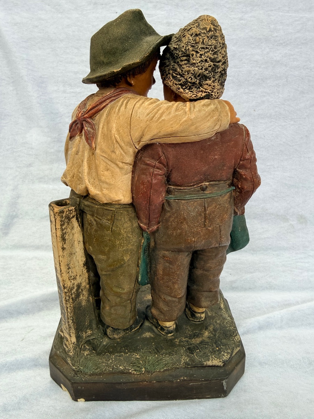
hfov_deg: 56.8
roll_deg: -1.6
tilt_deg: -26.3
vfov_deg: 71.6
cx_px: 157
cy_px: 210
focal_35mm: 24
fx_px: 290
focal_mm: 2.22
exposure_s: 1/99
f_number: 2.2
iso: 80
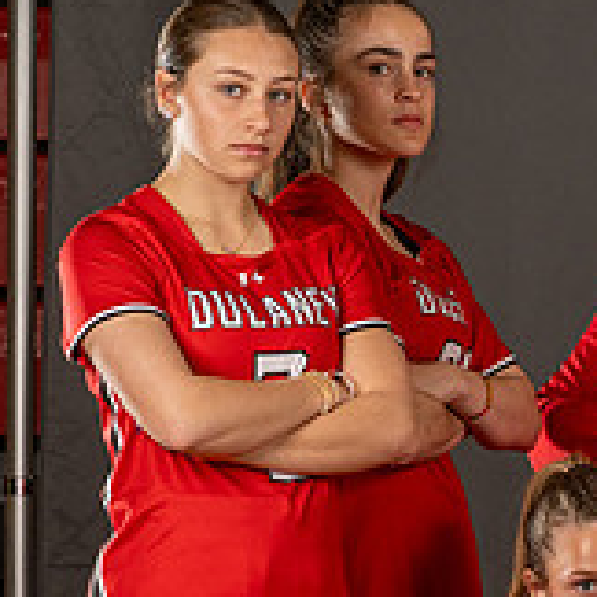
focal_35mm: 285
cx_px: 811
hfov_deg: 6.1
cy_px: 544
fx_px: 5561
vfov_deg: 6.1
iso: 160
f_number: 6.3
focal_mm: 70
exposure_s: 1/160
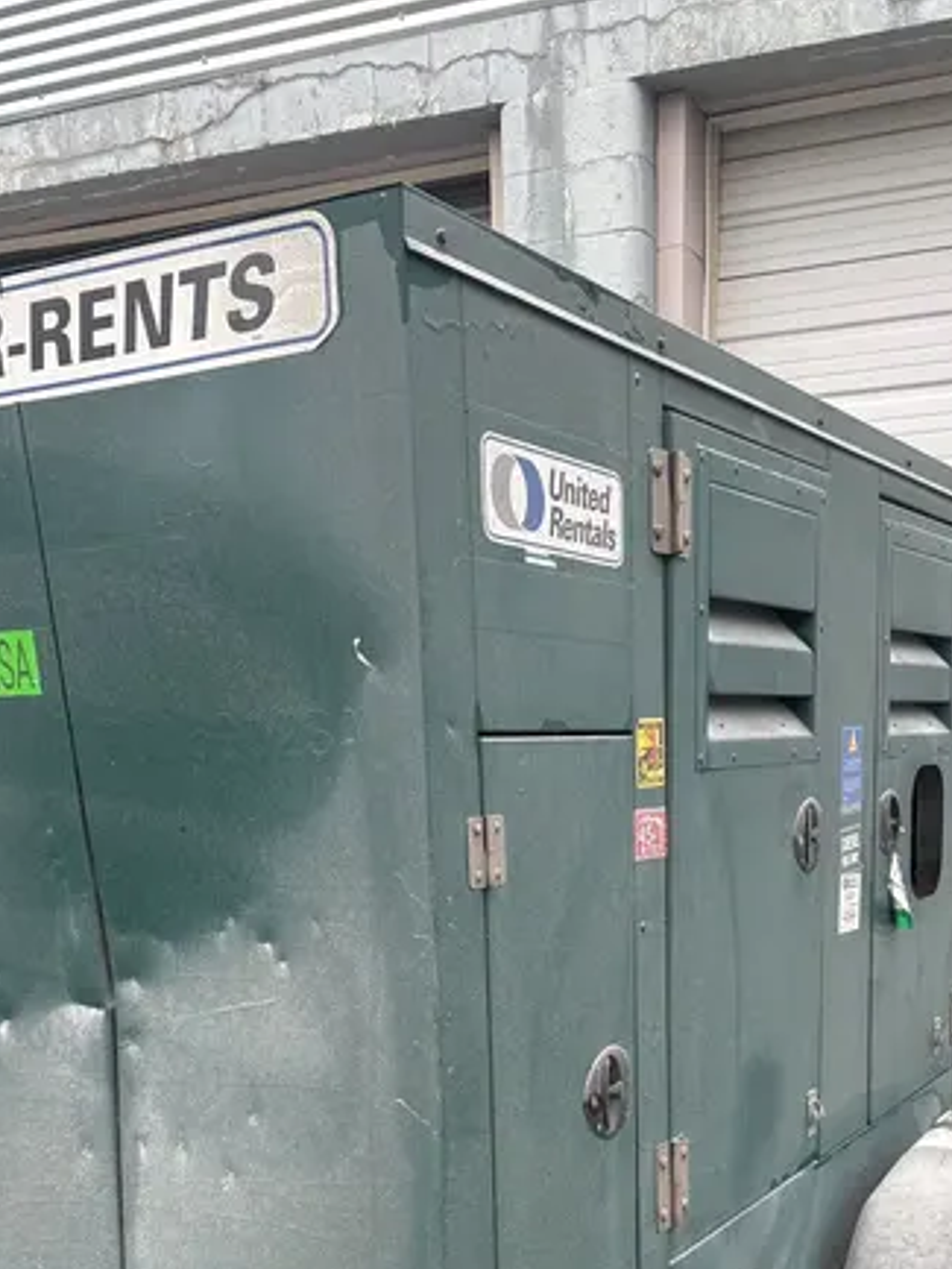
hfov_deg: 32.8
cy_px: 1065
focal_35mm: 44
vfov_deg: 40.6
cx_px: 548
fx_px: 1613
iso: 80
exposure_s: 1/121
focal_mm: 5.96
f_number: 1.6
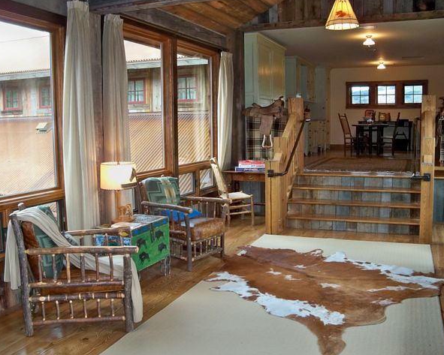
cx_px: 222
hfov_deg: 49.1
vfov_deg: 40.1
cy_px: 176
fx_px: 486
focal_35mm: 37
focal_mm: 6.2
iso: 200
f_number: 3.5
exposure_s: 1/30
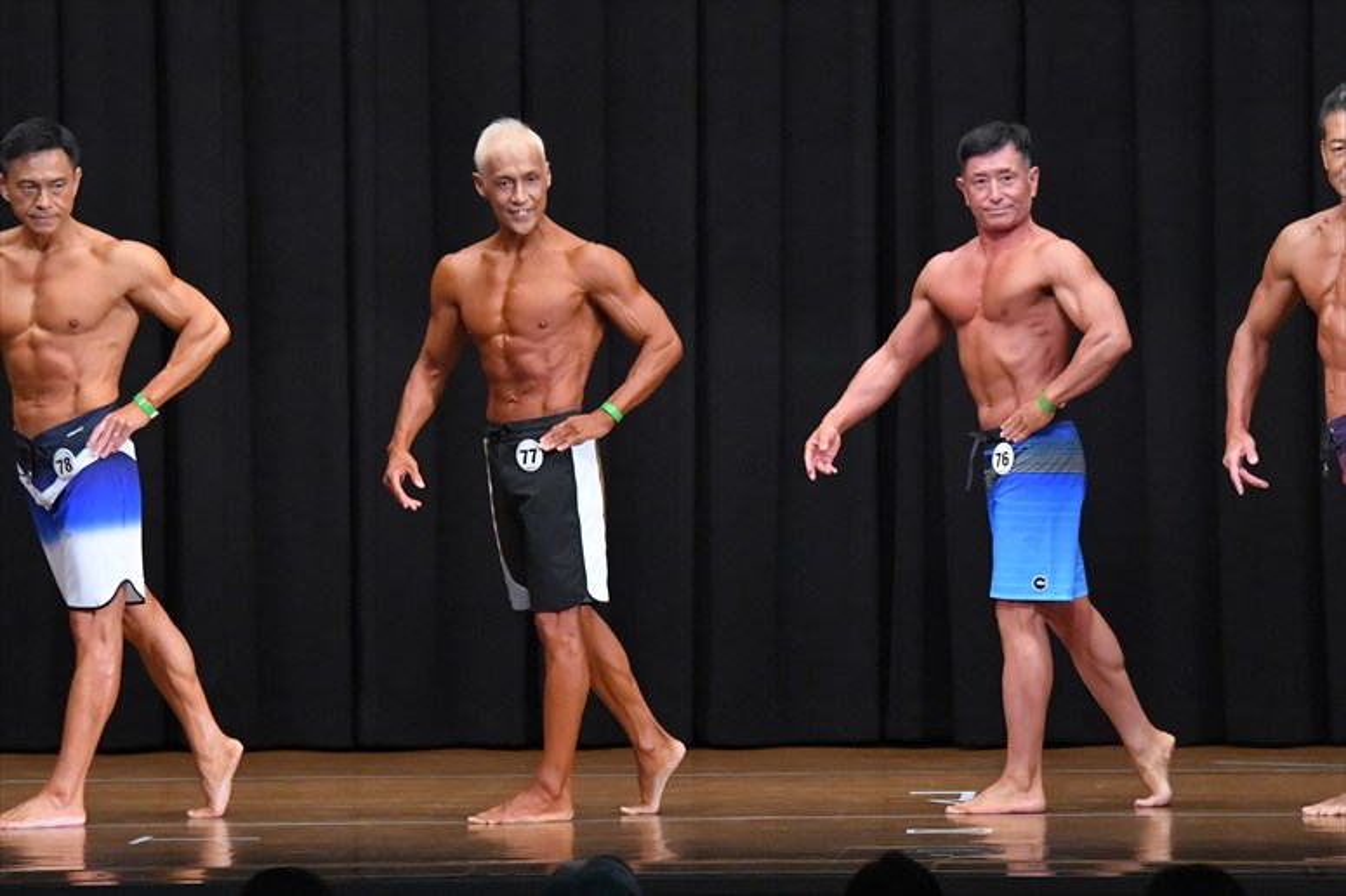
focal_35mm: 217
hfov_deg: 9.5
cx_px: 673
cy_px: 448
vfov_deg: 6.3
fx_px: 8110
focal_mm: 145
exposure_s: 1/400
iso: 8000
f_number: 5.6
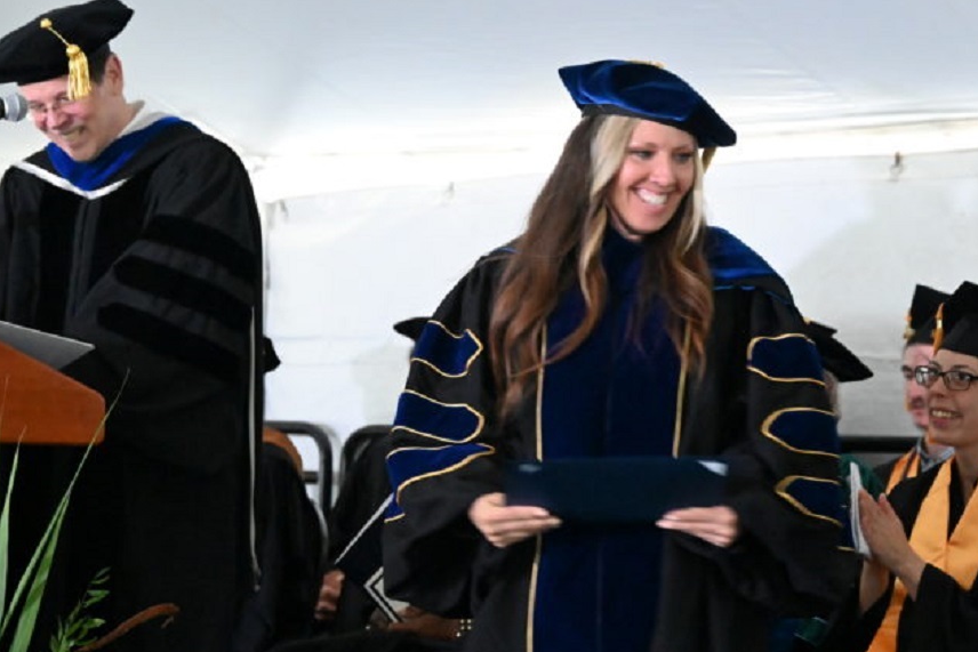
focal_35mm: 111
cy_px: 325
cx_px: 484
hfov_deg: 18.4
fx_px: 3016
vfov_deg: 12.3
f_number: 6.3
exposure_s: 1/50
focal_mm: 95
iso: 25600
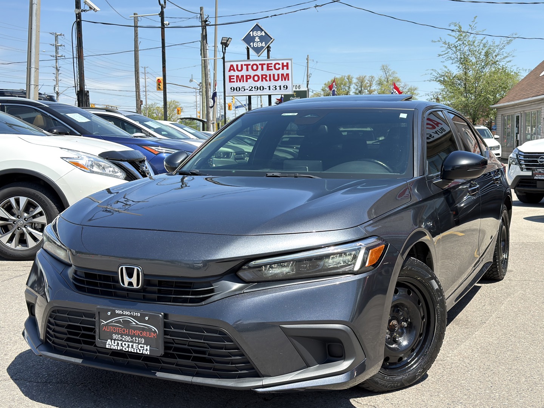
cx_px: 272
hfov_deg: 42.1
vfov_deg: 32.2
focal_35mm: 45
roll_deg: +0.2
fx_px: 707
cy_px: 204
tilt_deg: -5.2
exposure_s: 1/1905
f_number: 1.78
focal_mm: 6.76
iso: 100
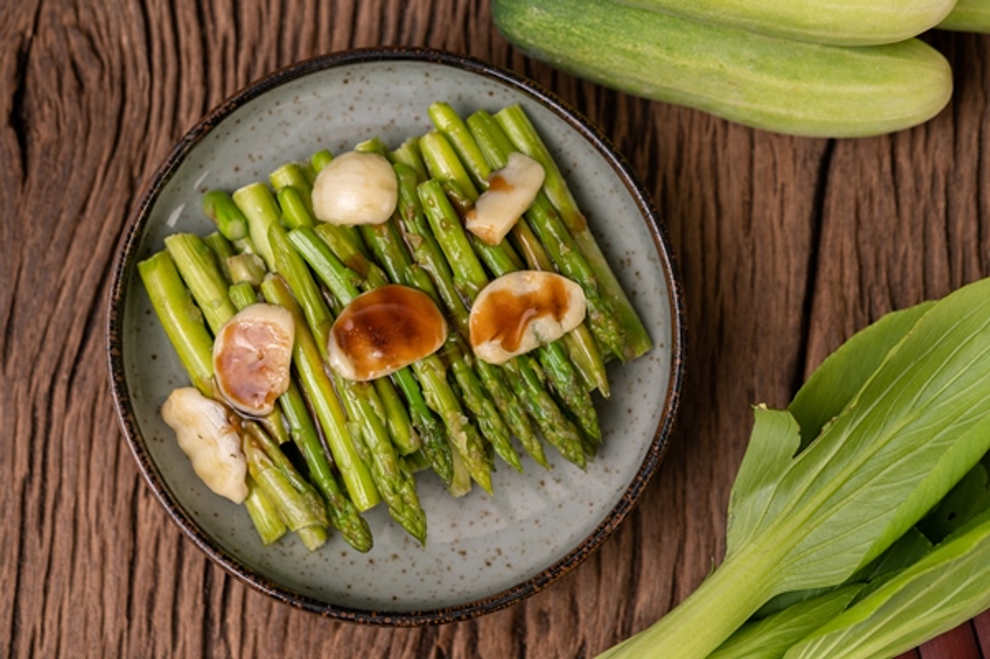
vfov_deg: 22.6
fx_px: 1649
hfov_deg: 33.4
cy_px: 330
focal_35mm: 60
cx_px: 495
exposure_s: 1/100
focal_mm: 60
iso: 100
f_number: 6.3
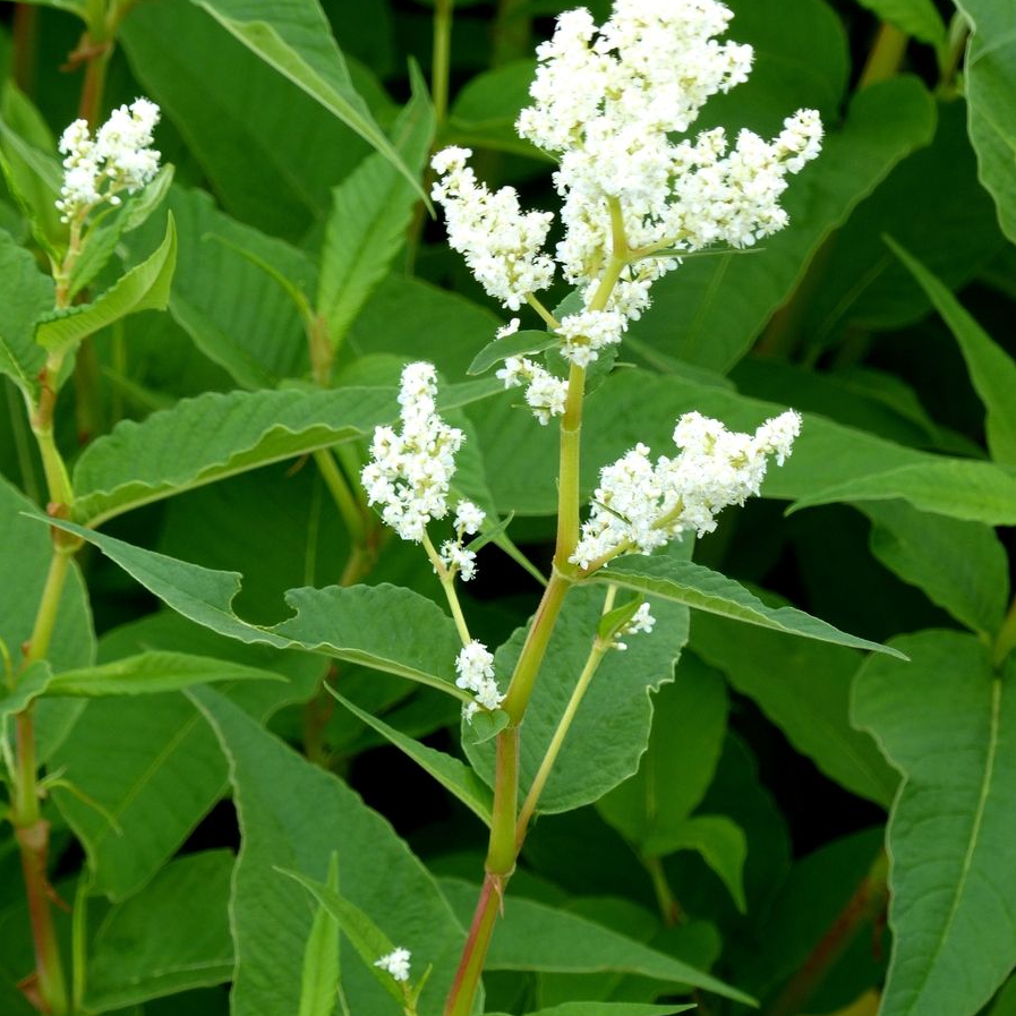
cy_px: 512
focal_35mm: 416
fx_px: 13814
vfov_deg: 4.2
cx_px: 507
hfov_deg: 4.2
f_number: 4
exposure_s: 1/200
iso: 100
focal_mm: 63.4
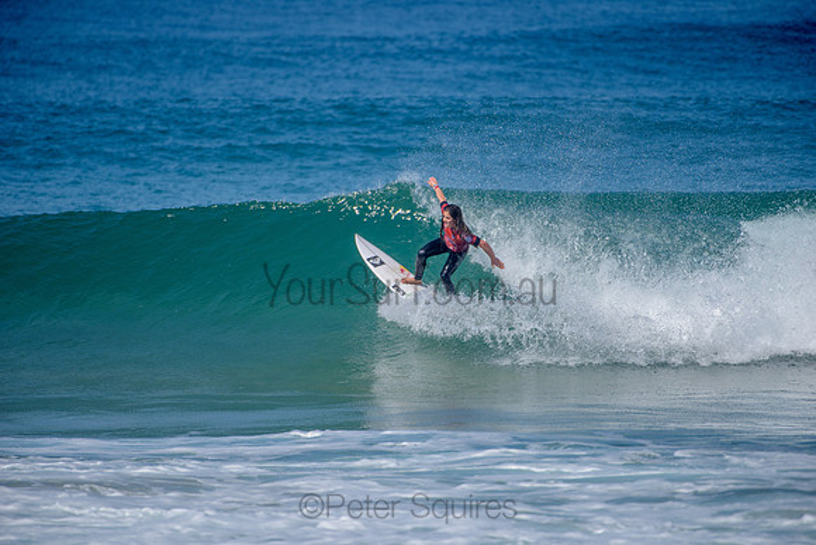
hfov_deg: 4.1
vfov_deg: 2.8
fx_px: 11335
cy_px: 272
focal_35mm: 500
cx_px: 408
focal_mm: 500
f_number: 5.6
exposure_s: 1/2000
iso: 160
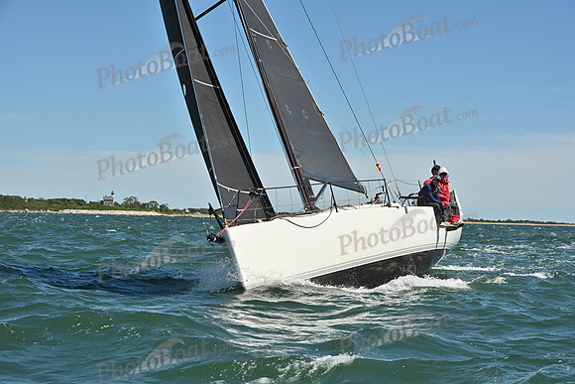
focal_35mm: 82
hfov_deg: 24.8
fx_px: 1310
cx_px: 288
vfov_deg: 16.7
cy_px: 192
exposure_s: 1/1600
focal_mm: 82
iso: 320
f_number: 9
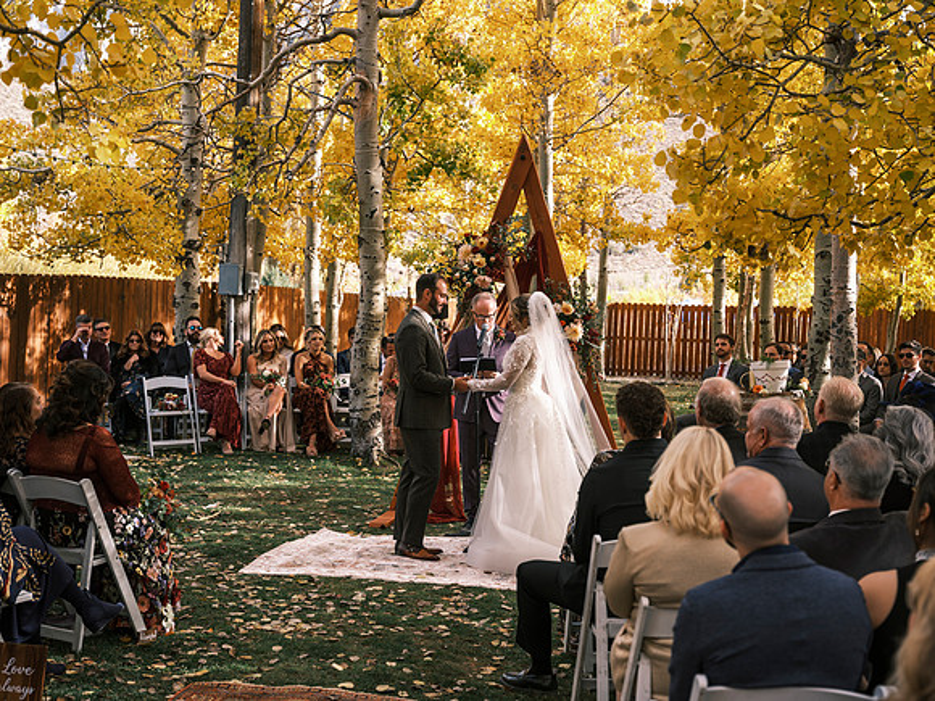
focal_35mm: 47
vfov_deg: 30.9
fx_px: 1269
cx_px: 468
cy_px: 350
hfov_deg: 40.4
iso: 100
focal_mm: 59.6
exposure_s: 1/125
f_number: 4
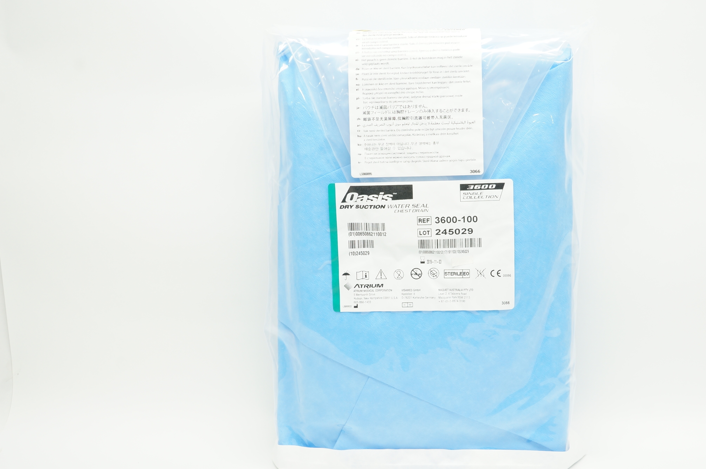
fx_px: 893
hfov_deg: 42.9
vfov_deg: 29.4
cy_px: 249
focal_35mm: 46
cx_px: 426
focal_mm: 25
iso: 400
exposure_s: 1/15
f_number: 10
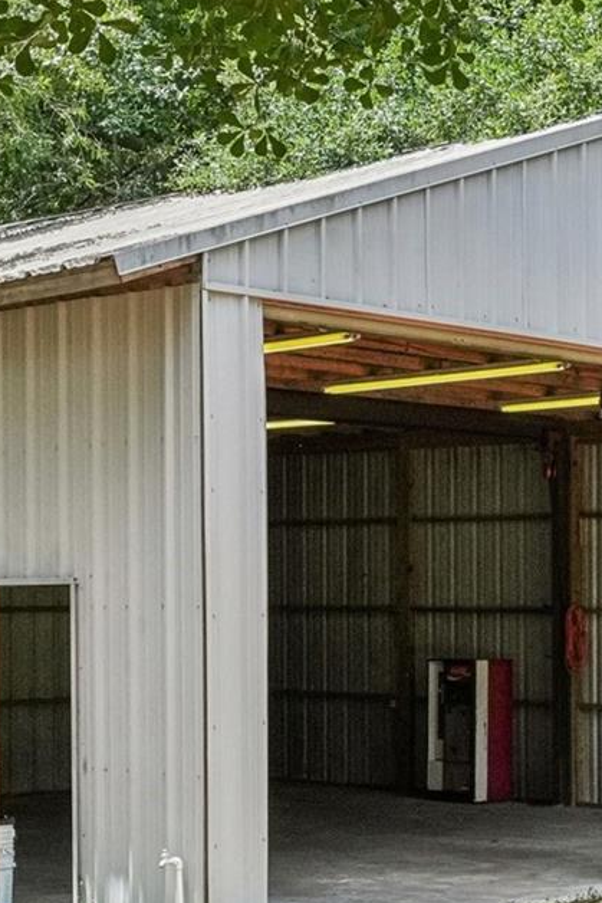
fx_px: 2106
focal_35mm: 84
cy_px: 582
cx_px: 326
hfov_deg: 16.3
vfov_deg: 24.1
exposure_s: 1/800
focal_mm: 22
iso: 800
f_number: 8
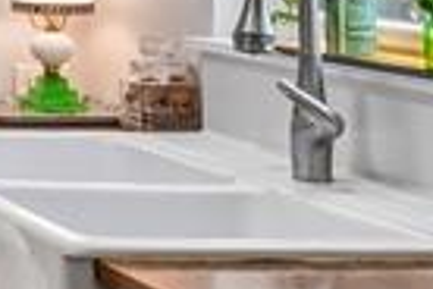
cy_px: -82
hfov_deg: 12.0
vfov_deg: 10.6
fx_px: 1515
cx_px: -693
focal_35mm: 126
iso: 400
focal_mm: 17
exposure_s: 1/20
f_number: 8
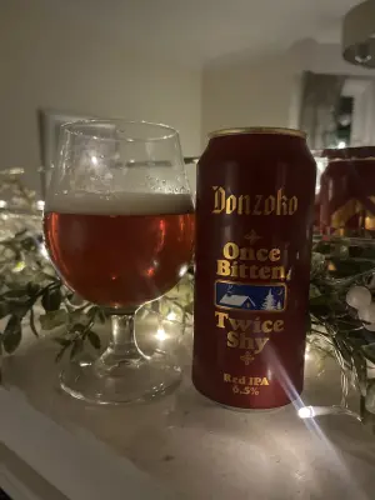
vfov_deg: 67.3
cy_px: 250
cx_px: 188
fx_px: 376
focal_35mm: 26
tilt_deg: -10.5
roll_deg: -0.3
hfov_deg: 53.1
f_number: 1.6
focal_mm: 5.1
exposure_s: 1/25
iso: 1000
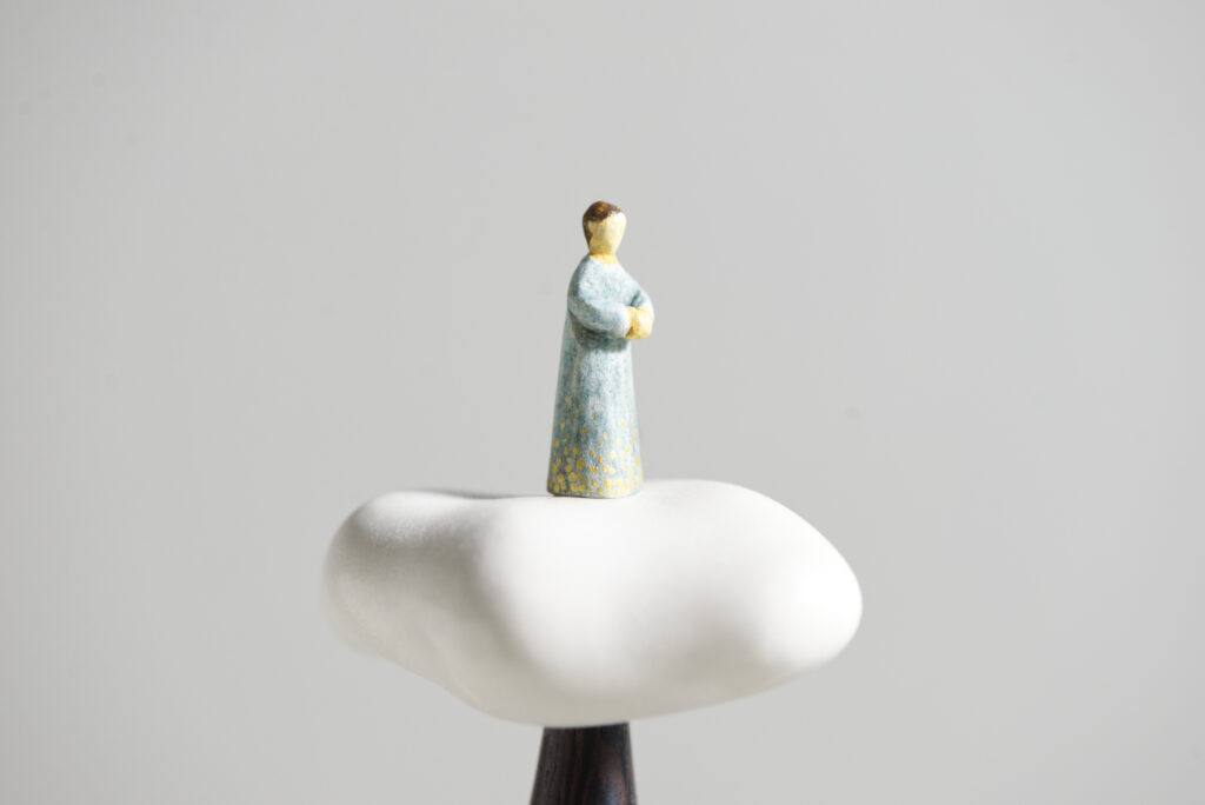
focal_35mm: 105
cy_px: 402
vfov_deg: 13.1
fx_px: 3516
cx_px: 602
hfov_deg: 19.4
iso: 320
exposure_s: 1/125
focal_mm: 105
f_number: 6.3
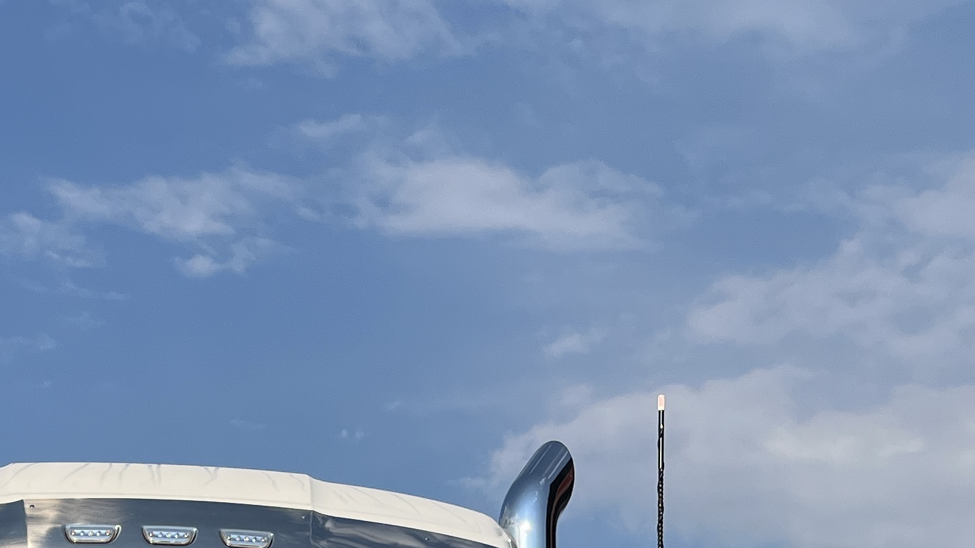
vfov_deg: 13.8
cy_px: 956
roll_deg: -3.2
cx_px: 175
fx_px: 2042
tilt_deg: +5.4
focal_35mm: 79
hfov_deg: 26.3
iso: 50
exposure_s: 1/5076
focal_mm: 5.1
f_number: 1.6
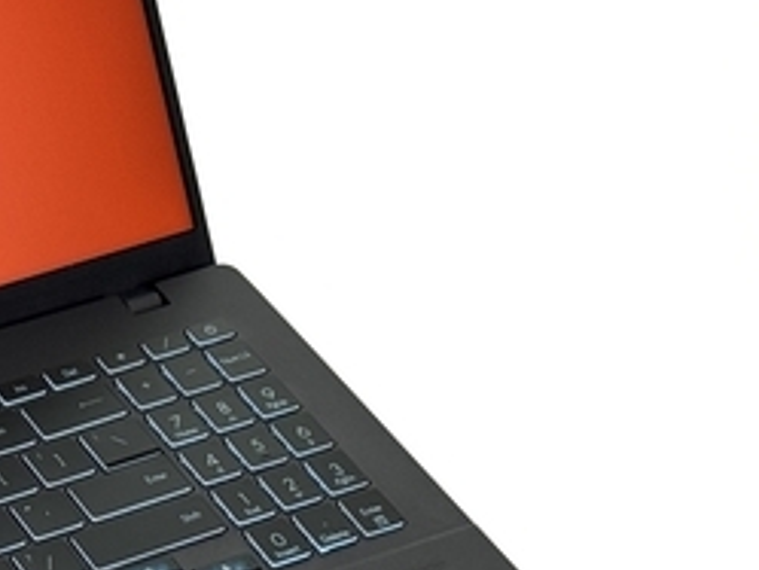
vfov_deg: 9.6
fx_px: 3378
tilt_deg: -39.3
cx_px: -253
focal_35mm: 154
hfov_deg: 12.4
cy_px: 369
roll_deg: +0.1
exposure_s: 1/100
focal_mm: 6.76
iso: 50
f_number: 1.78
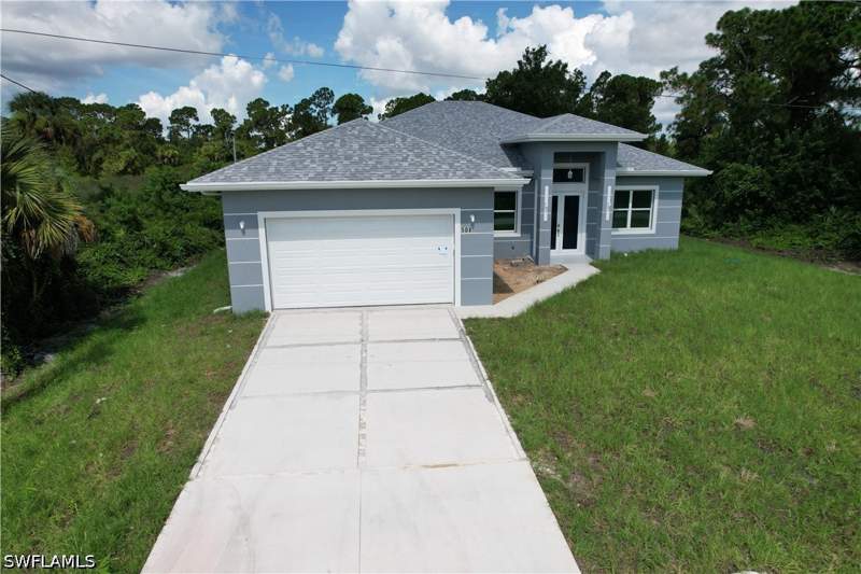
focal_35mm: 22
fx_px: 526
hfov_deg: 78.6
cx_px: 430
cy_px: 287
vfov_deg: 57.2
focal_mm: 8.38
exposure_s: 1/2500
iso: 110
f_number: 2.8
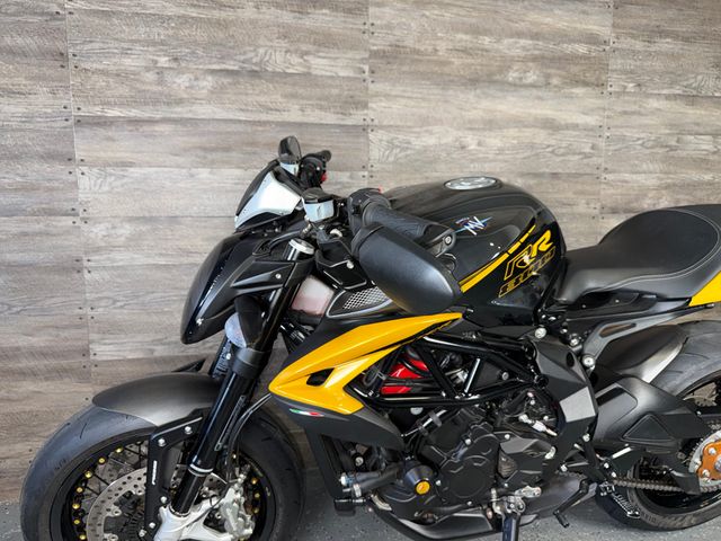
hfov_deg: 71.6
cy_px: 270
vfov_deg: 56.8
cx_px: 360
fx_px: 500
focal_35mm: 24
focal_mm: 6.76
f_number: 1.78
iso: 64
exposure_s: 1/30
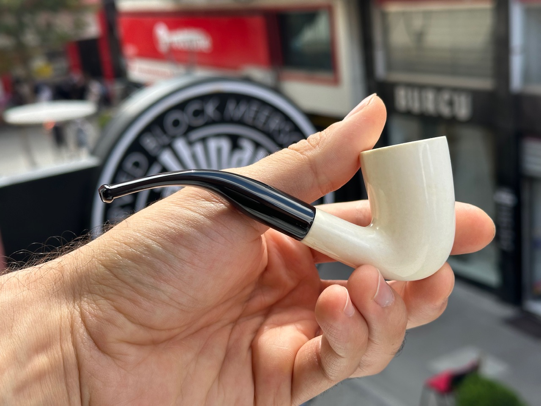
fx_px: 750
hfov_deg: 39.7
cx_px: 270
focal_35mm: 48
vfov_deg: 30.3
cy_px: 203
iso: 64
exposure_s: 1/612
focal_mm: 6.86
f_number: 1.78
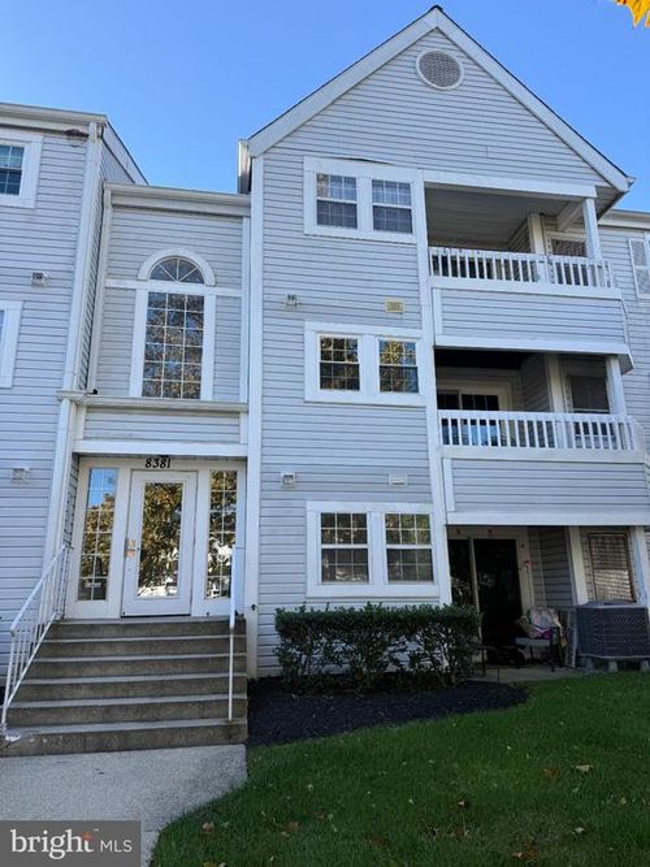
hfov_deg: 56.8
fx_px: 601
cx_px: 325
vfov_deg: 71.6
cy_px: 434
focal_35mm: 24
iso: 80
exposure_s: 1/979
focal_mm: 6.76
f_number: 1.78
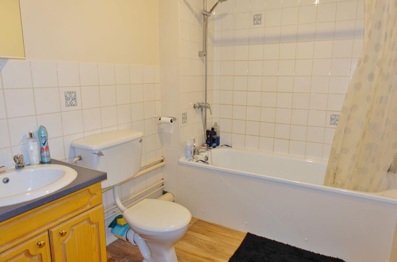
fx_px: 264
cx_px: 198
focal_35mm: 24
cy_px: 131
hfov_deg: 73.9
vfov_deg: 52.9
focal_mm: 8.8
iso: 125
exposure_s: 1/30
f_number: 2.5
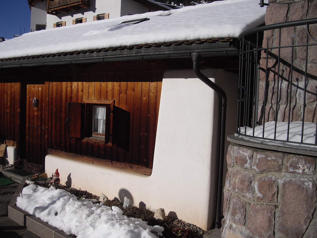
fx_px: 357
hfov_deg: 47.9
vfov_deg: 36.8
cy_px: 121
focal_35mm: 39
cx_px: 156
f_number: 8
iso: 64
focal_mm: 7.9
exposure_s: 1/400
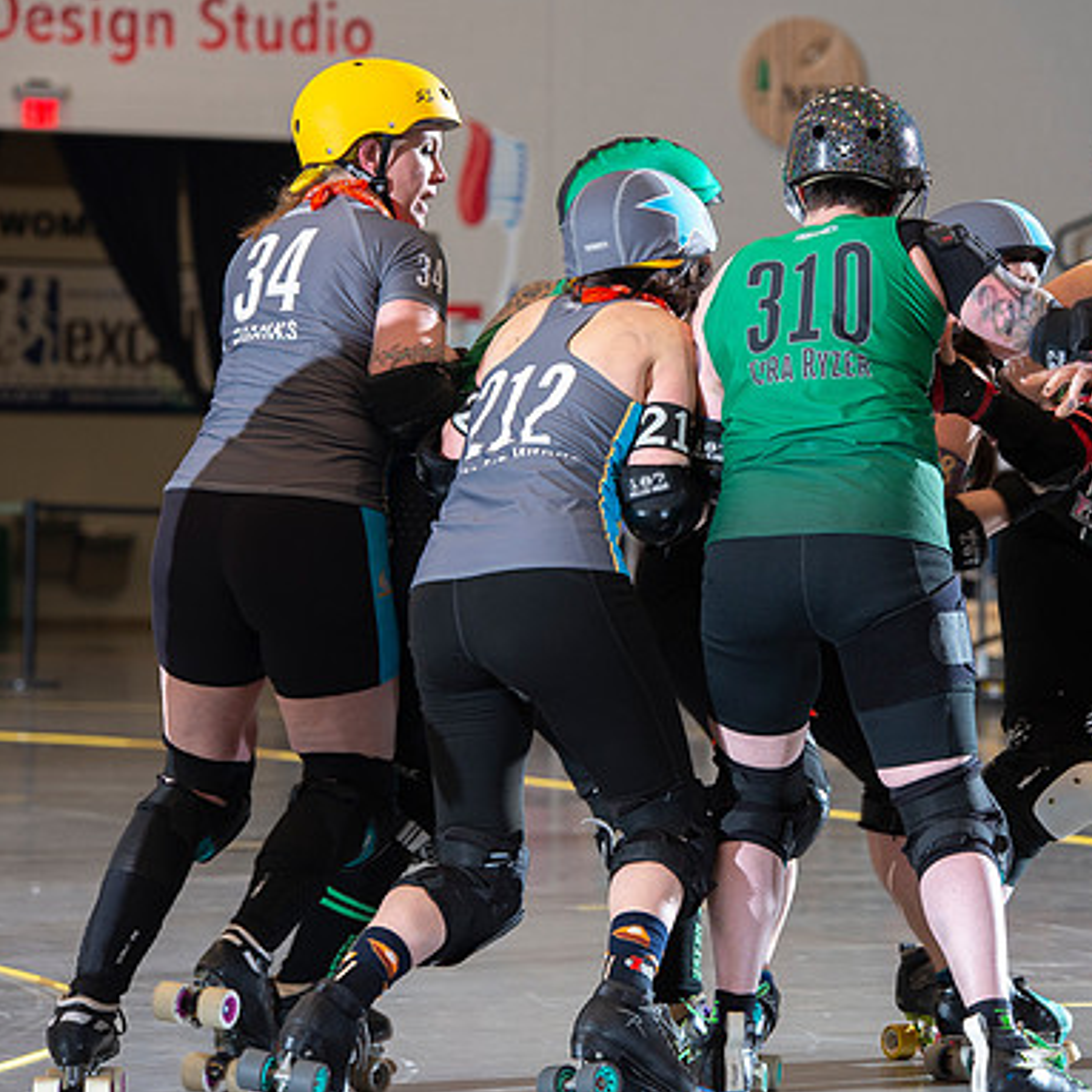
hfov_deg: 9.7
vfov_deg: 9.7
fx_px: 6424
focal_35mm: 180
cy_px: 543
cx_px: 753
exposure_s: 1/160
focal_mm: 140
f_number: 5.6
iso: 640
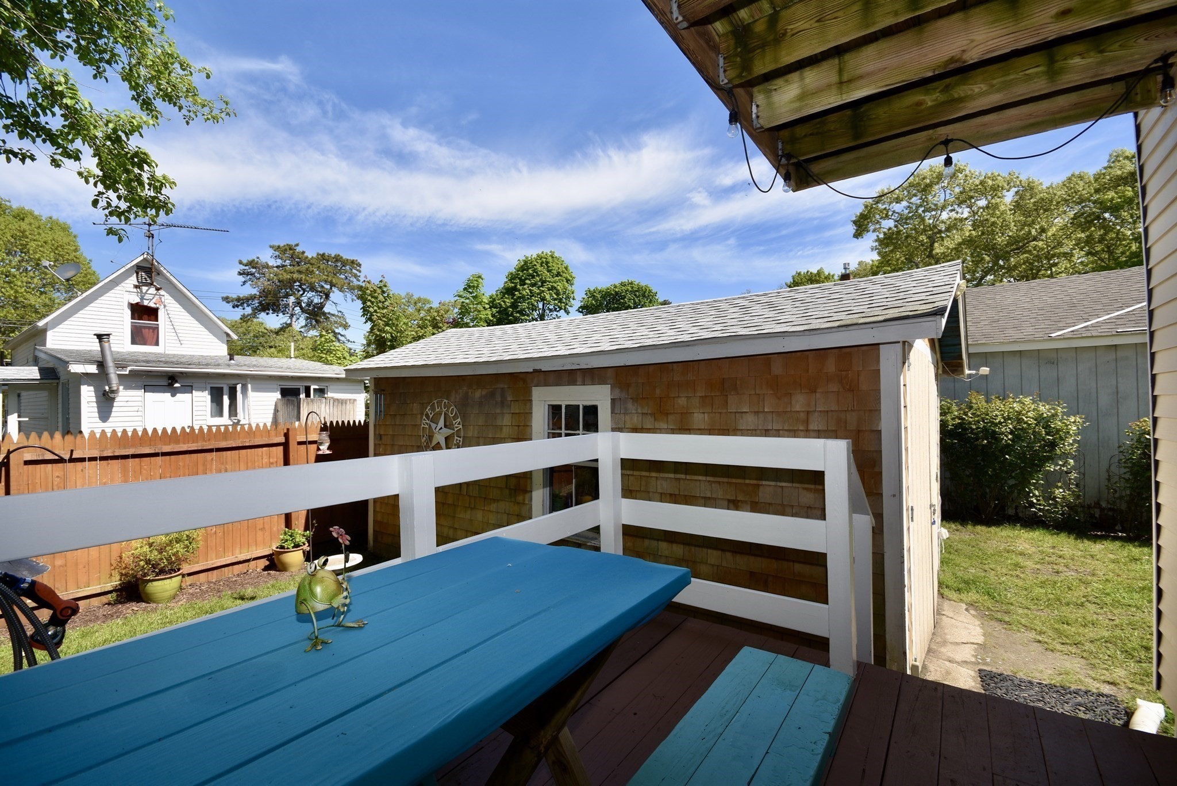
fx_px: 491
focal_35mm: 15
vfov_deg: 77.4
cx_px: 588
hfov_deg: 100.4
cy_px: 393
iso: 100
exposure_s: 1/200
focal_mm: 10
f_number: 7.1
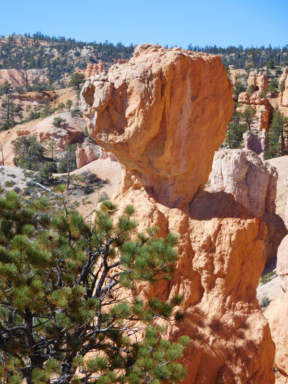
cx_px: 144
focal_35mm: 100
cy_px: 192
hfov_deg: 14.8
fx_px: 1109
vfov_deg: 19.6
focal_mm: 17.8
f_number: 4.8
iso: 125
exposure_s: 1/640
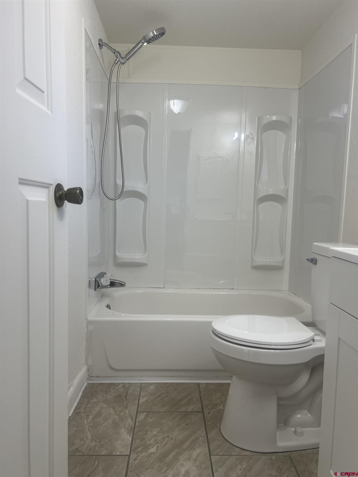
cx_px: 179
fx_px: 359
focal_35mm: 26
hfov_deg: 53.1
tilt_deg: -6.4
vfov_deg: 67.3
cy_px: 238
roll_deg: -1.5
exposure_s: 1/181
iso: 40
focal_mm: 5.7
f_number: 1.5
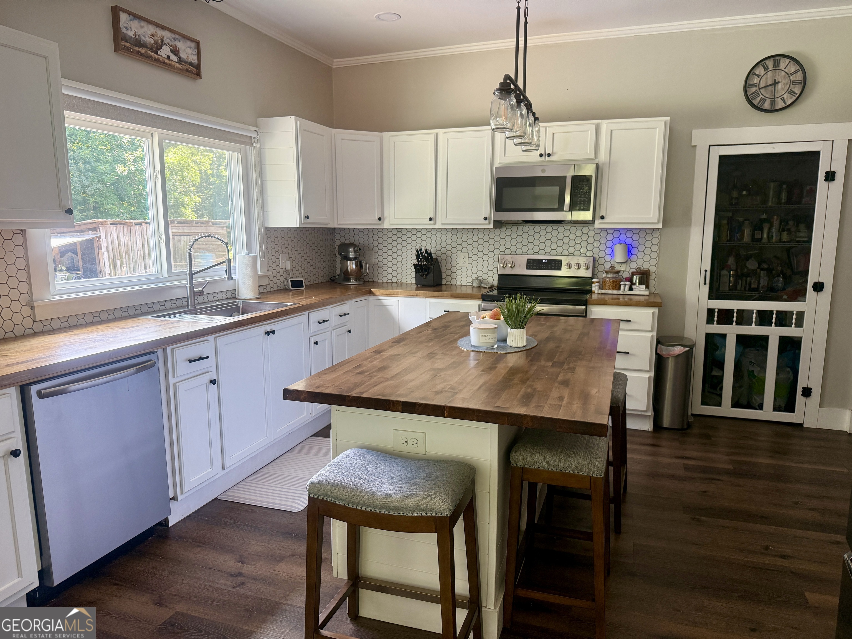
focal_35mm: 24
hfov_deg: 71.6
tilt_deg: -8.3
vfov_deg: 56.8
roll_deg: -1.0
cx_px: 426
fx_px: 591
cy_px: 320
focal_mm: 6.76
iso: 200
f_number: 1.78
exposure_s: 1/98
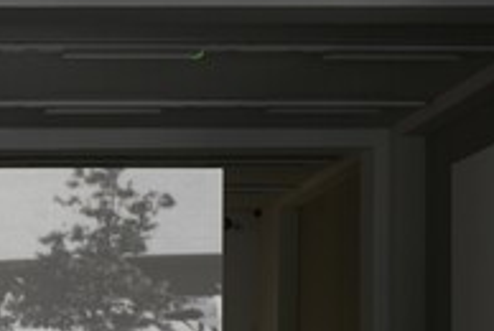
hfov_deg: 21.4
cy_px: 354
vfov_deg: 14.9
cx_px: -59
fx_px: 1237
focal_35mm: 90
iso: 400
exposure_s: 1/4
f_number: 6.3
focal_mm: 35
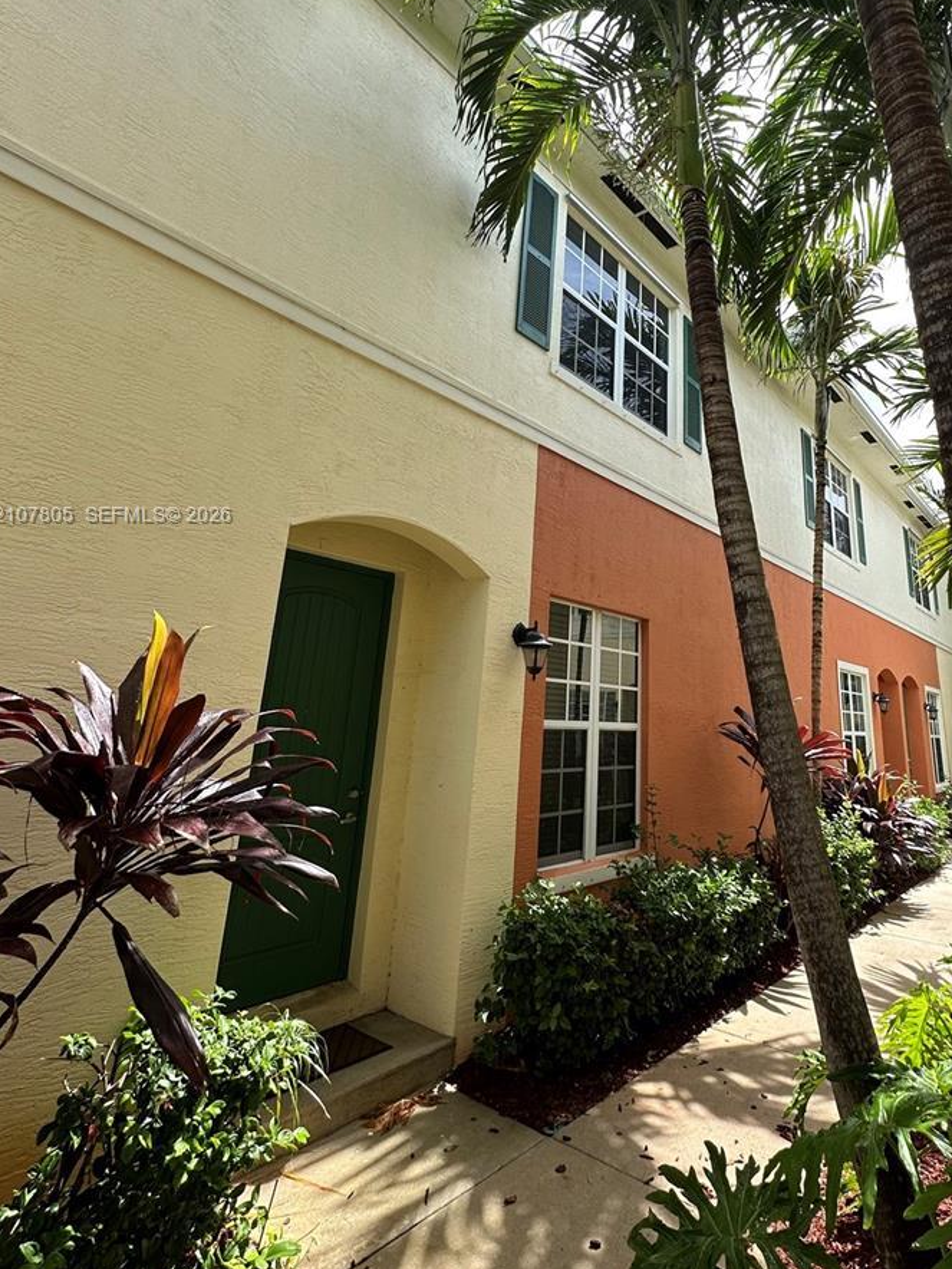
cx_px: 612
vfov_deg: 83.8
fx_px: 697
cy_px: 517
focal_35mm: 19
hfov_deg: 67.3
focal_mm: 2.22
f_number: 2.2
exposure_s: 1/561
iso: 40
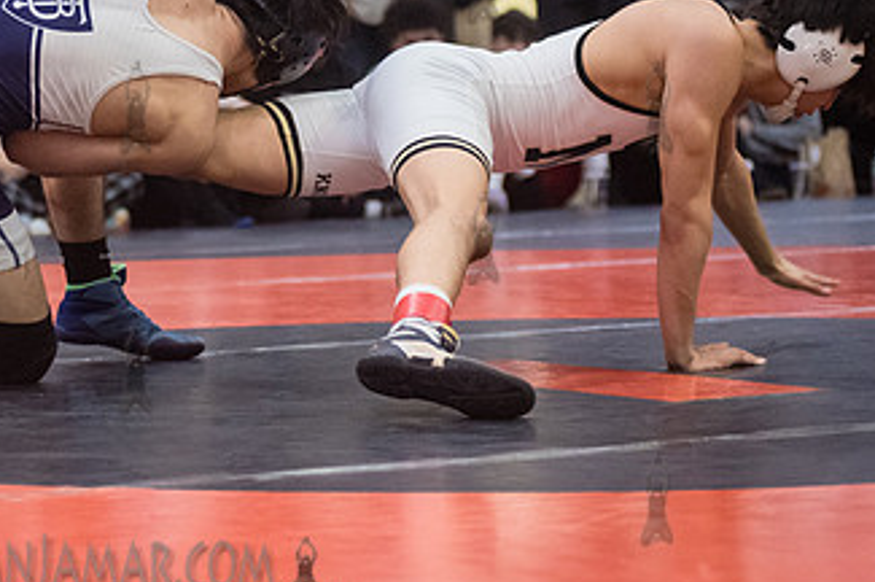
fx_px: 3472
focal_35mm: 143
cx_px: 135
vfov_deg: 9.5
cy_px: 106
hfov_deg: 14.3
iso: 8000
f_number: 3.2
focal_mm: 80
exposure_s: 1/500
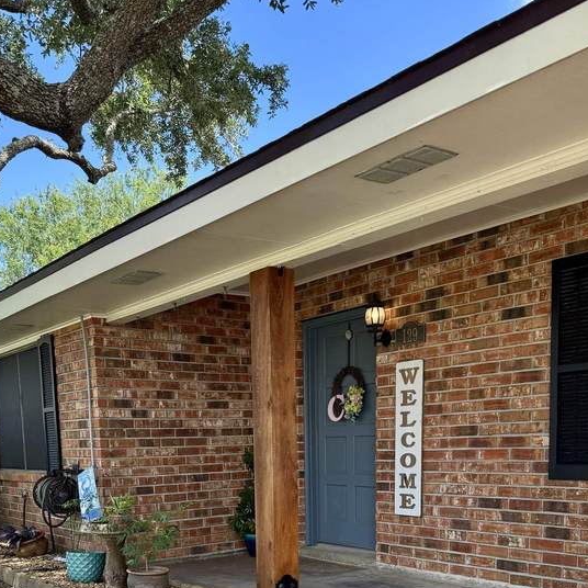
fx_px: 730
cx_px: 240
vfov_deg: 40.7
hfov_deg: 43.7
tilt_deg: -6.9
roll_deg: +3.3
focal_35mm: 38
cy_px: 522
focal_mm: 6.76
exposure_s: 1/1076
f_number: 1.78
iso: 80
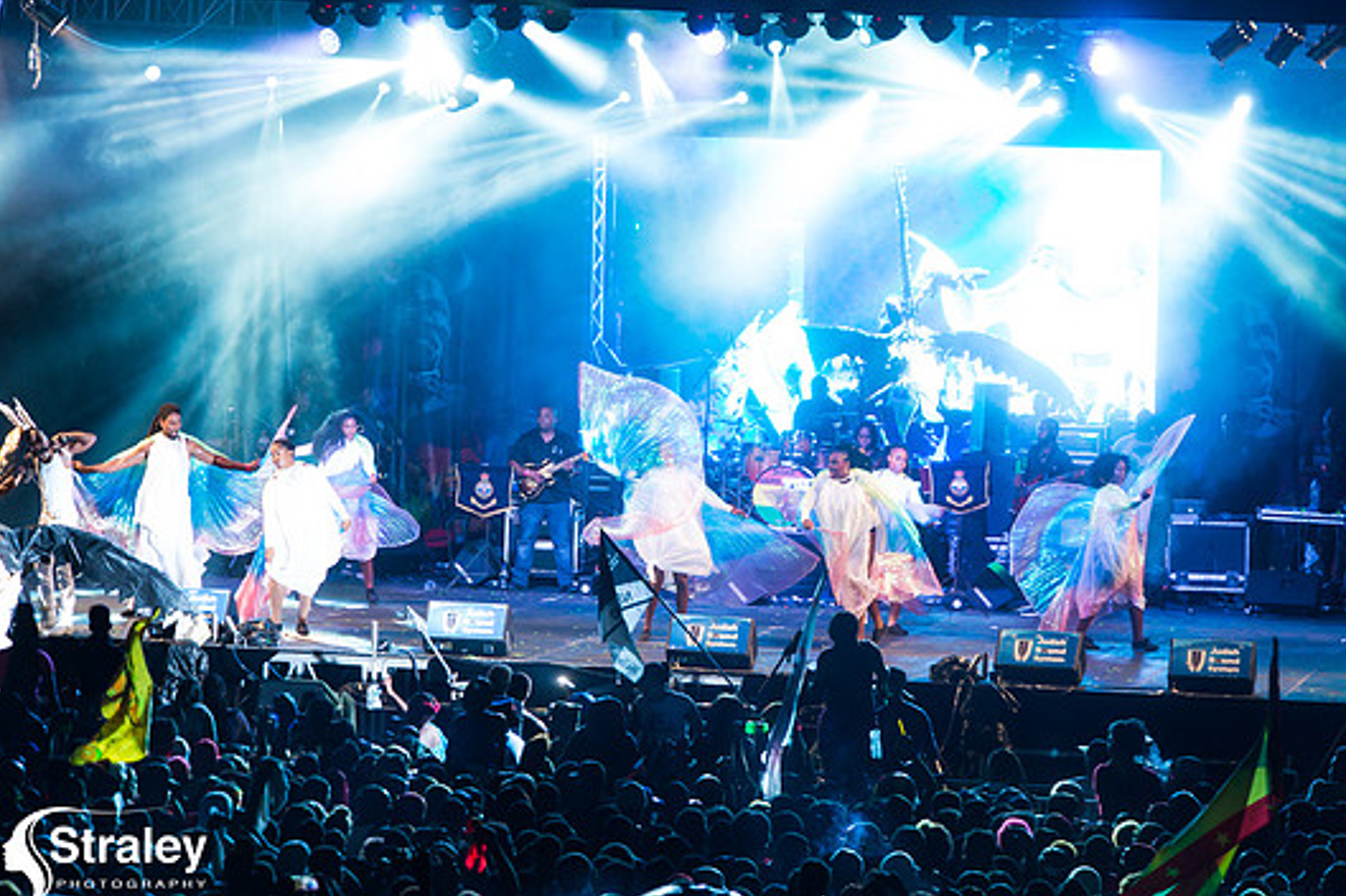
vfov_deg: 8.1
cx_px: 718
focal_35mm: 170
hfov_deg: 12.1
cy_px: 430
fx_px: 6352
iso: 3200
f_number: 5.6
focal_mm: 155
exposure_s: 1/200
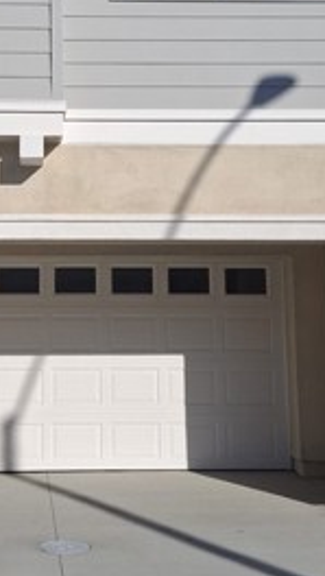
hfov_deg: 18.2
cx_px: 87
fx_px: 1009
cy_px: 214
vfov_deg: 31.7
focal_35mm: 66
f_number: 1.8
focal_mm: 4.69
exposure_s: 1/3731
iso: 32
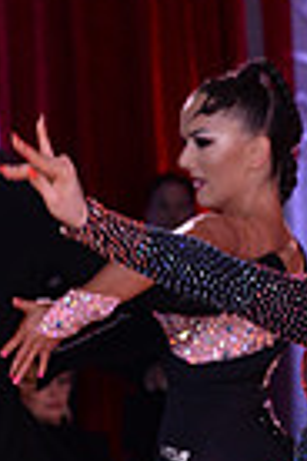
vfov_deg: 5.2
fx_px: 5091
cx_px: 586
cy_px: 598
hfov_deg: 3.4
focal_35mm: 398
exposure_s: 1/250
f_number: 5.6
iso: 2000
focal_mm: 95
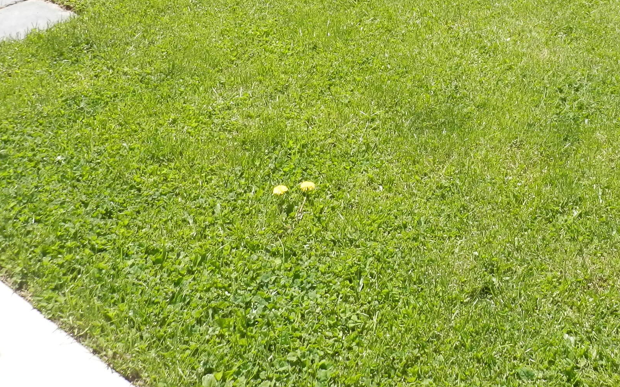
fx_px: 862
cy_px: -38
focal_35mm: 51
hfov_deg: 38.5
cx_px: 471
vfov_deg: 23.8
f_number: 3
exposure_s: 1/500
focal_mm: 4.5
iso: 80
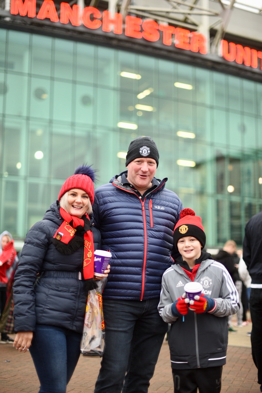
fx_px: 546
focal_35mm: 50
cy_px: 196
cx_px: 131
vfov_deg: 39.6
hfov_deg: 27.0
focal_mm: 50
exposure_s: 1/1600
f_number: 1.4
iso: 640
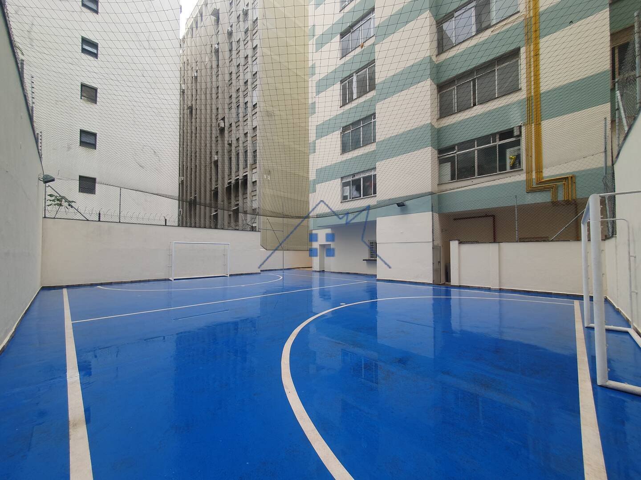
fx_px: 241
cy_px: 240
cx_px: 320
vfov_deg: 89.9
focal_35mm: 13
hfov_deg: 106.2
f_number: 2.2
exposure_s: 1/210
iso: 50
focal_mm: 1.8
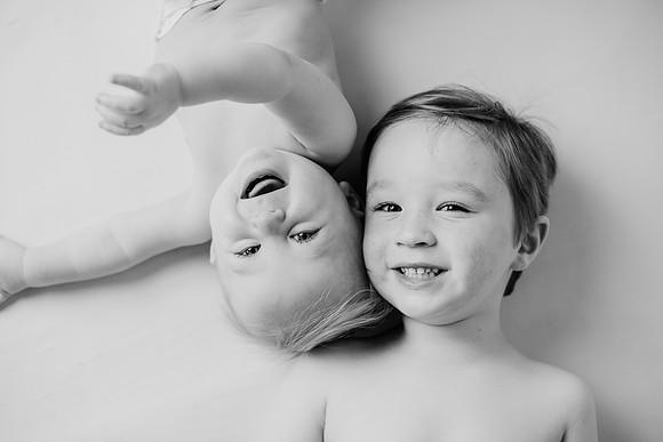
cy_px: 221
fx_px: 921
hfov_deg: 39.6
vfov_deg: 27.0
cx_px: 332
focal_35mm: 50
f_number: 2.8
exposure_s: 1/160
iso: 100
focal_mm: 50
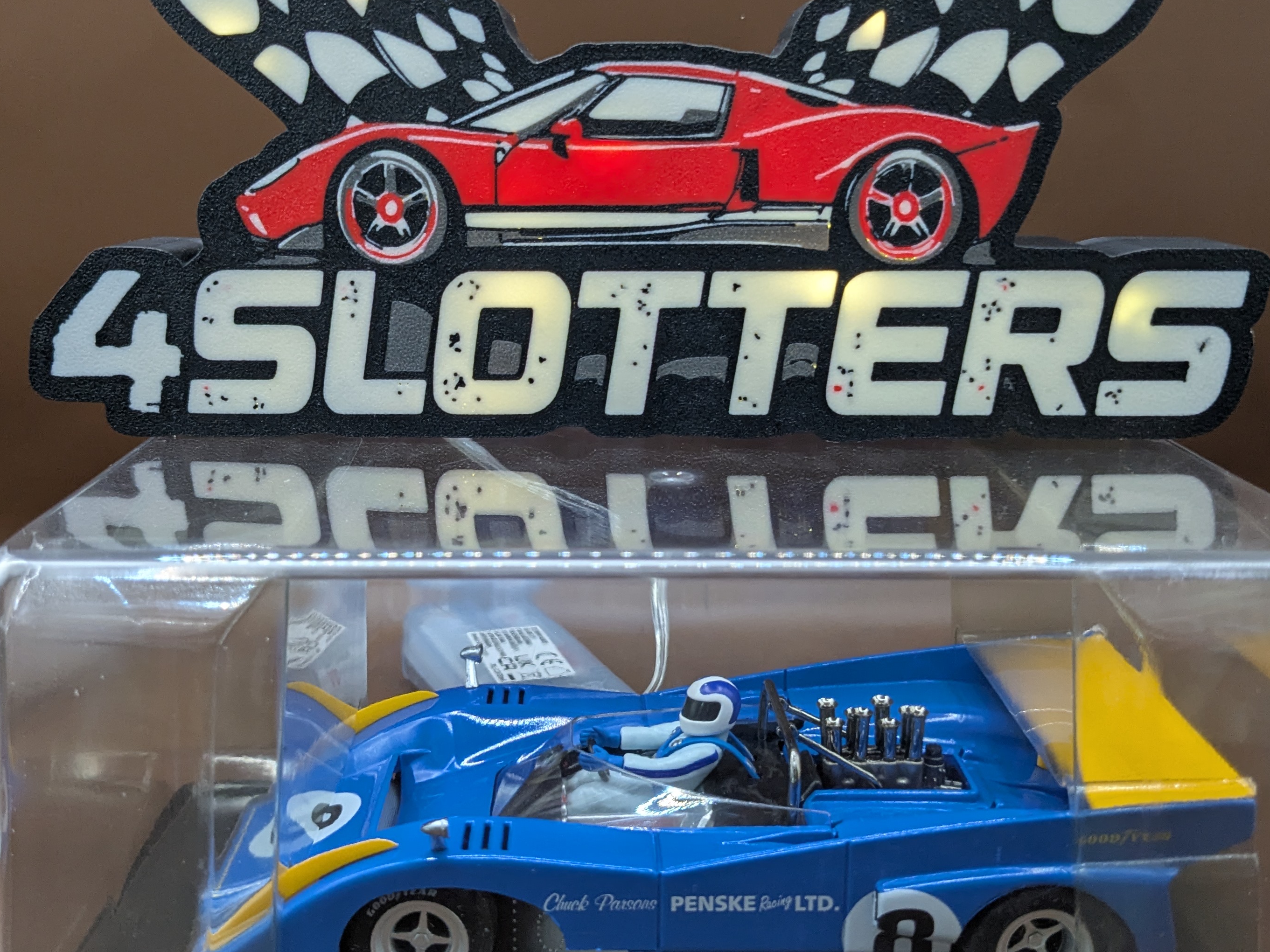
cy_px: 443
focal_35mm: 40
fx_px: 1467
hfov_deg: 46.8
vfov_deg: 35.9
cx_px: 633
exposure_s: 1/33.3
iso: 153
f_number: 1.73
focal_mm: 4.38
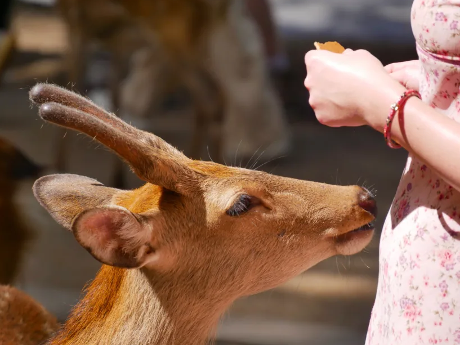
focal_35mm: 351
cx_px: 216
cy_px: 209
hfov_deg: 5.6
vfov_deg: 4.2
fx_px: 4665
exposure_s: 1/640
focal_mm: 140
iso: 200
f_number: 5.6
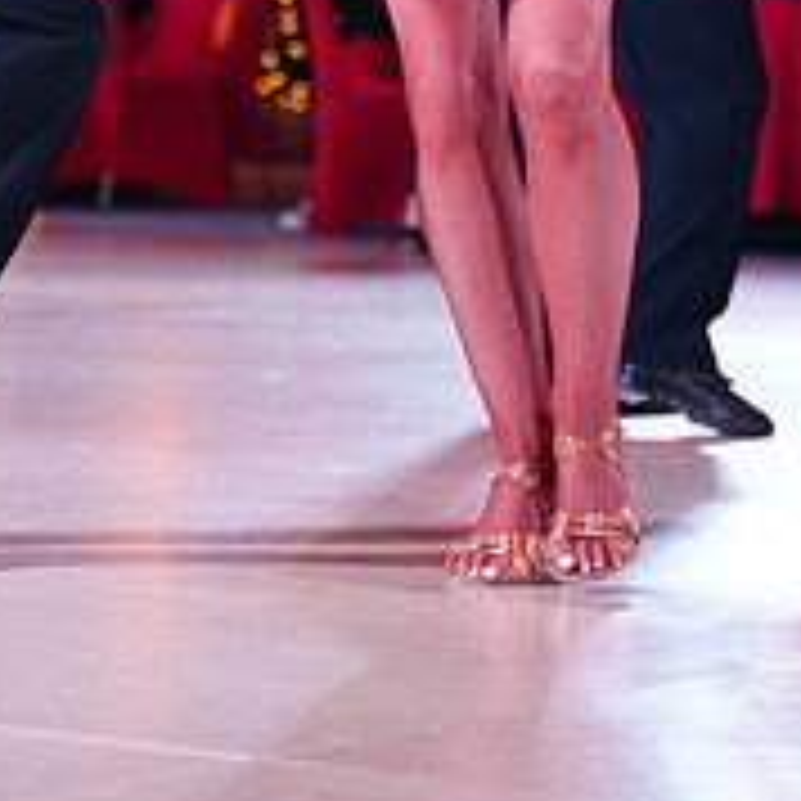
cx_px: 160
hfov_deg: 8.4
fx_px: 5445
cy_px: -418
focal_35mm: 208
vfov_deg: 8.2
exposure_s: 1/500
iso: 2000
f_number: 2.8
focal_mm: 75
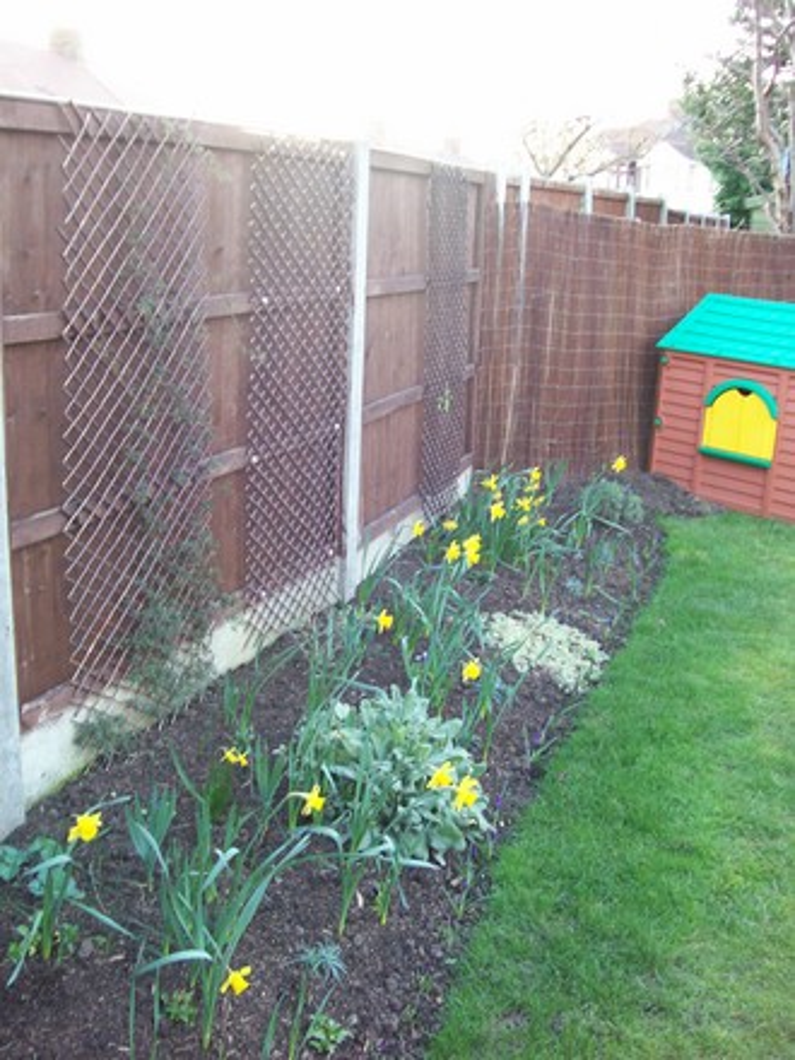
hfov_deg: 39.7
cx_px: 398
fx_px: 1102
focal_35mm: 36
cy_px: 530
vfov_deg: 51.4
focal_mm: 6
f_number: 2.7
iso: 99
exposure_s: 1/32
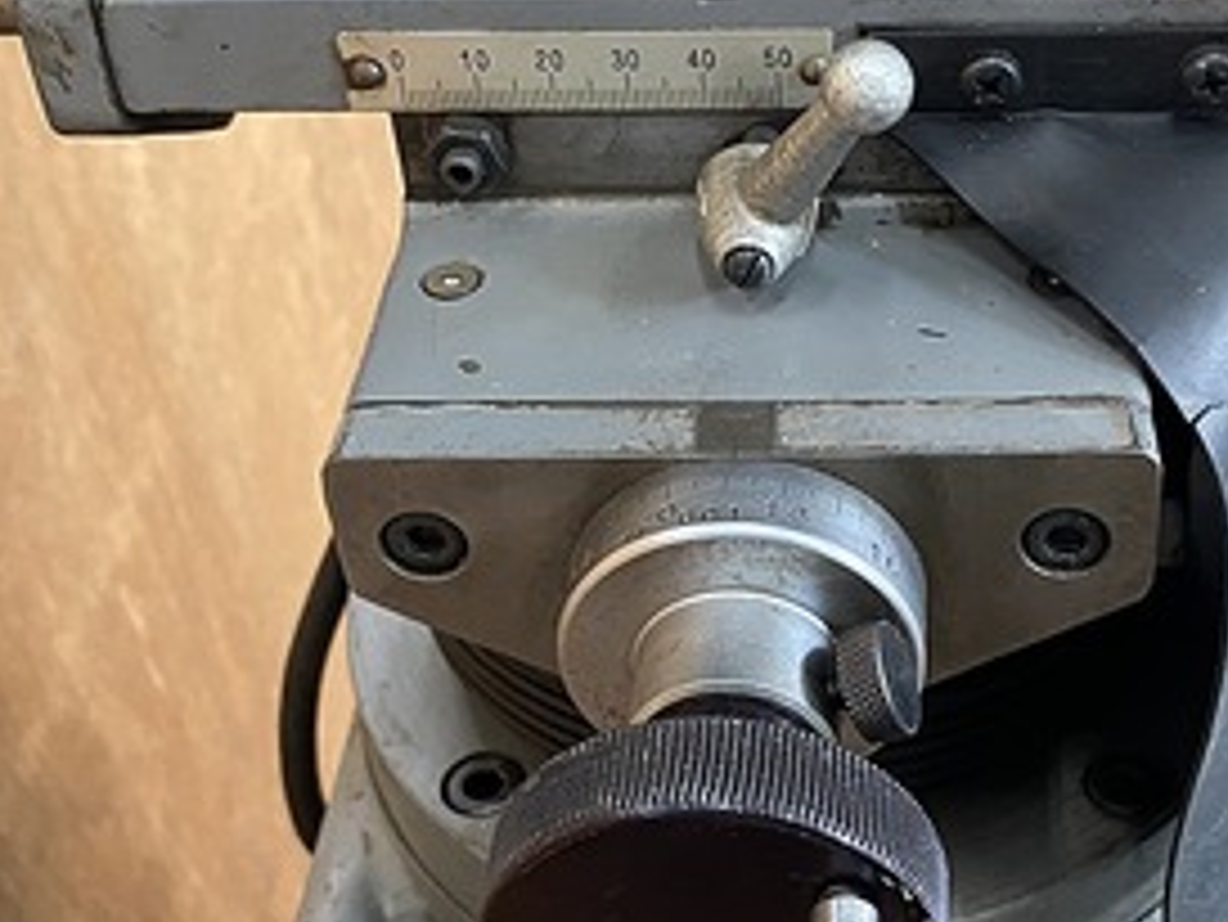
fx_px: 2165
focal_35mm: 61
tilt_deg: -39.9
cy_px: 441
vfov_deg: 24.0
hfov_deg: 31.4
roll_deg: +2.0
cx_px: 814
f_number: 1.8
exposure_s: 1/60
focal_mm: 4.25
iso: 320
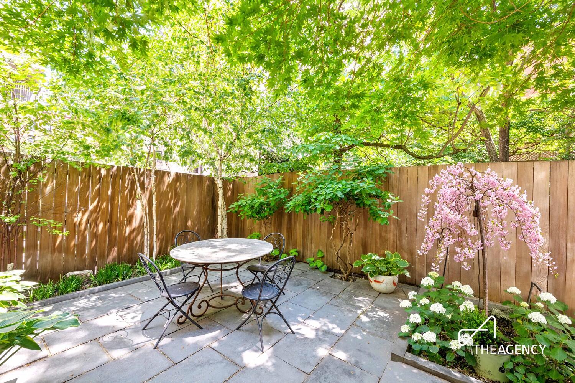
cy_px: 192
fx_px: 223
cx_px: 288
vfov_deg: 81.1
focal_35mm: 14
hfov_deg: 104.3
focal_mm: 14
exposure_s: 1/5
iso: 320
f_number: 13
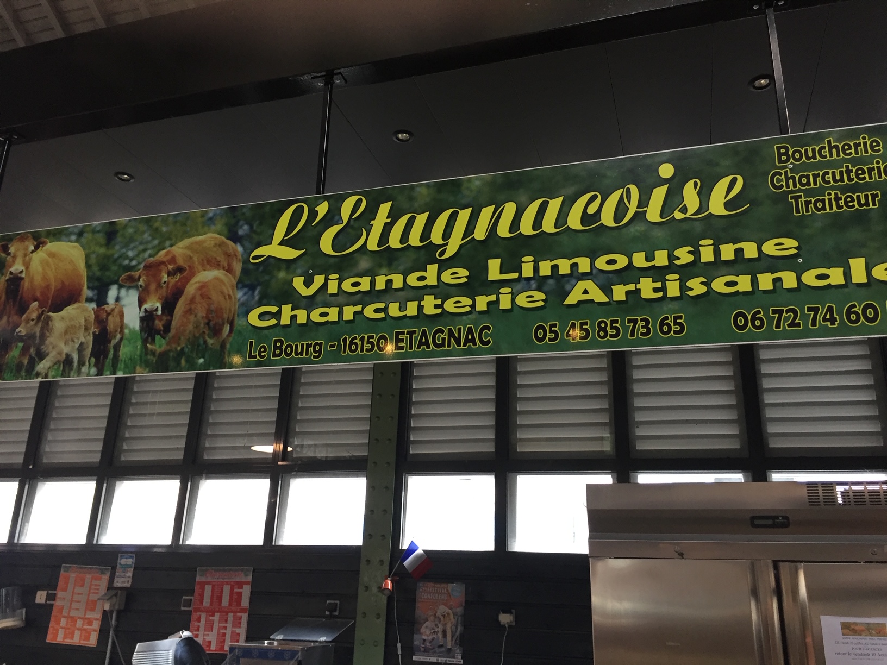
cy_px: 332
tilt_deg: +19.7
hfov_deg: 61.7
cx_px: 444
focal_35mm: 29
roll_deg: -3.6
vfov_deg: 48.2
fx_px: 743
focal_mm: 4.15
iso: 160
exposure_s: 1/33
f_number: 2.2
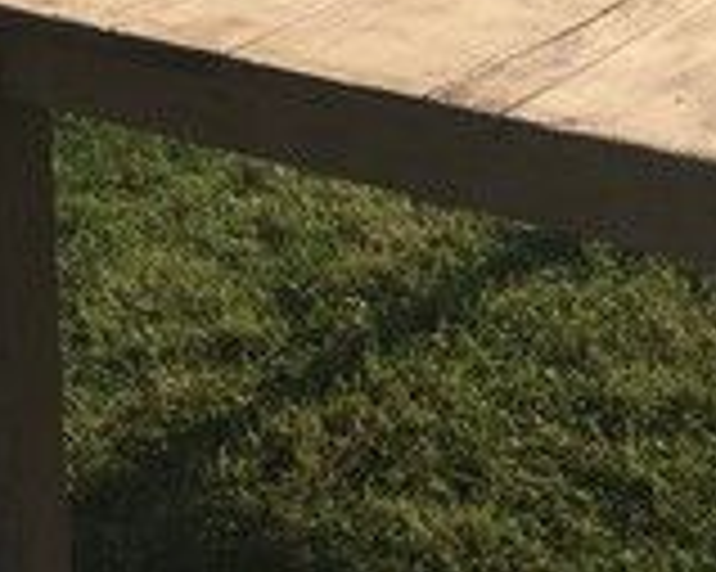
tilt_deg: -25.6
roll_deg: +0.2
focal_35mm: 107
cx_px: 748
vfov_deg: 14.4
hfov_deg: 17.5
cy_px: 342
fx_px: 2266
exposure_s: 1/2415
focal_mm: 4.15
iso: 32
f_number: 2.2
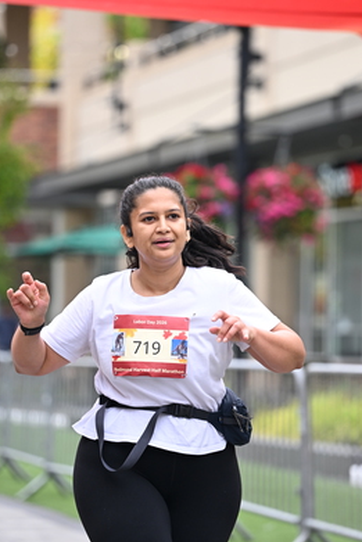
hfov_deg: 7.8
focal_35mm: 176
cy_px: 269
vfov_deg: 11.7
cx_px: 214
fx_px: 2652
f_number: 2.8
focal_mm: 125
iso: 400
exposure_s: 1/1000
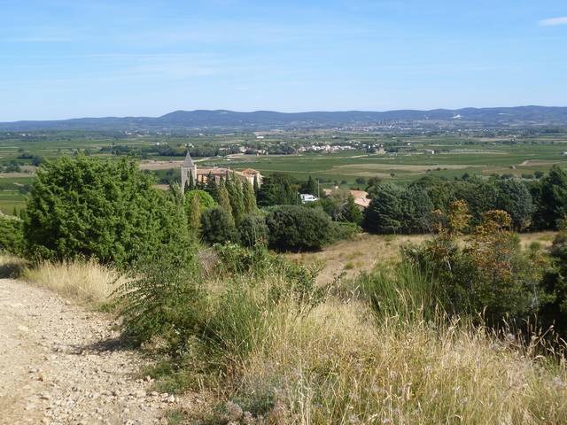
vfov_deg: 28.0
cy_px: 212
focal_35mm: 52
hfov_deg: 36.8
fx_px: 852
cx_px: 284
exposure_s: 1/640
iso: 80
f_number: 3.7
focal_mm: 9.2
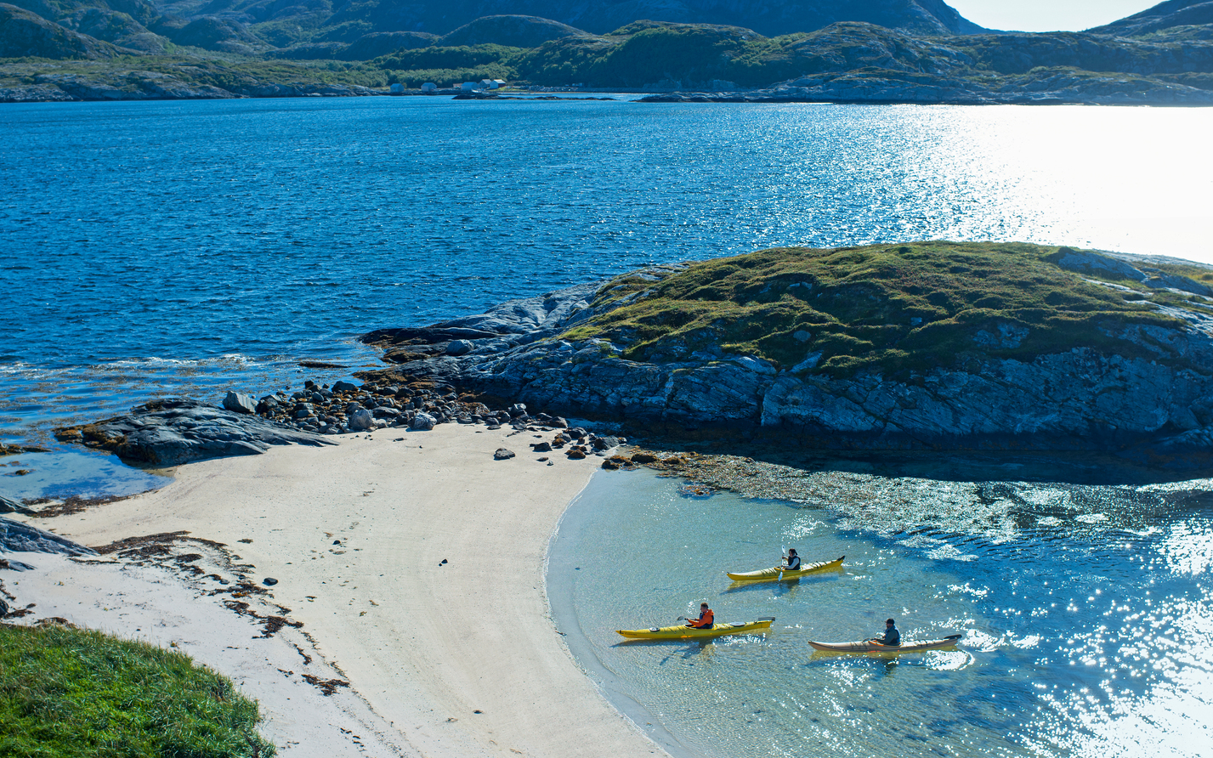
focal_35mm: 48
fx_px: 1587
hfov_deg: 41.8
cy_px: 411
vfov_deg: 26.9
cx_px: 640
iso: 40
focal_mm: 35
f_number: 5
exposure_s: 1/250
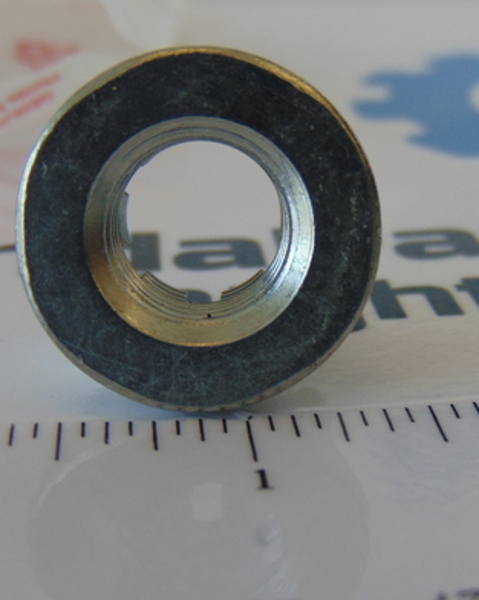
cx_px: 226
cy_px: 277
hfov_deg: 22.8
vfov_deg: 28.3
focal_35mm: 67
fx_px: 1189
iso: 80
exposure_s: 1/250
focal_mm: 7.6
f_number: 3.3
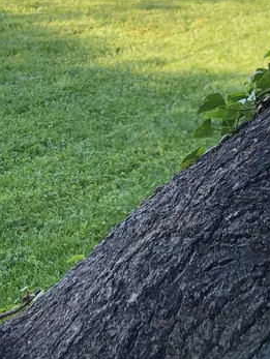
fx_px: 893
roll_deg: +0.3
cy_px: 127
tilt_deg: -14.4
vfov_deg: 22.7
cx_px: 98
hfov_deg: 17.2
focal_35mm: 86
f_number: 1.8
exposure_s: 1/259
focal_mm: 3.99
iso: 20
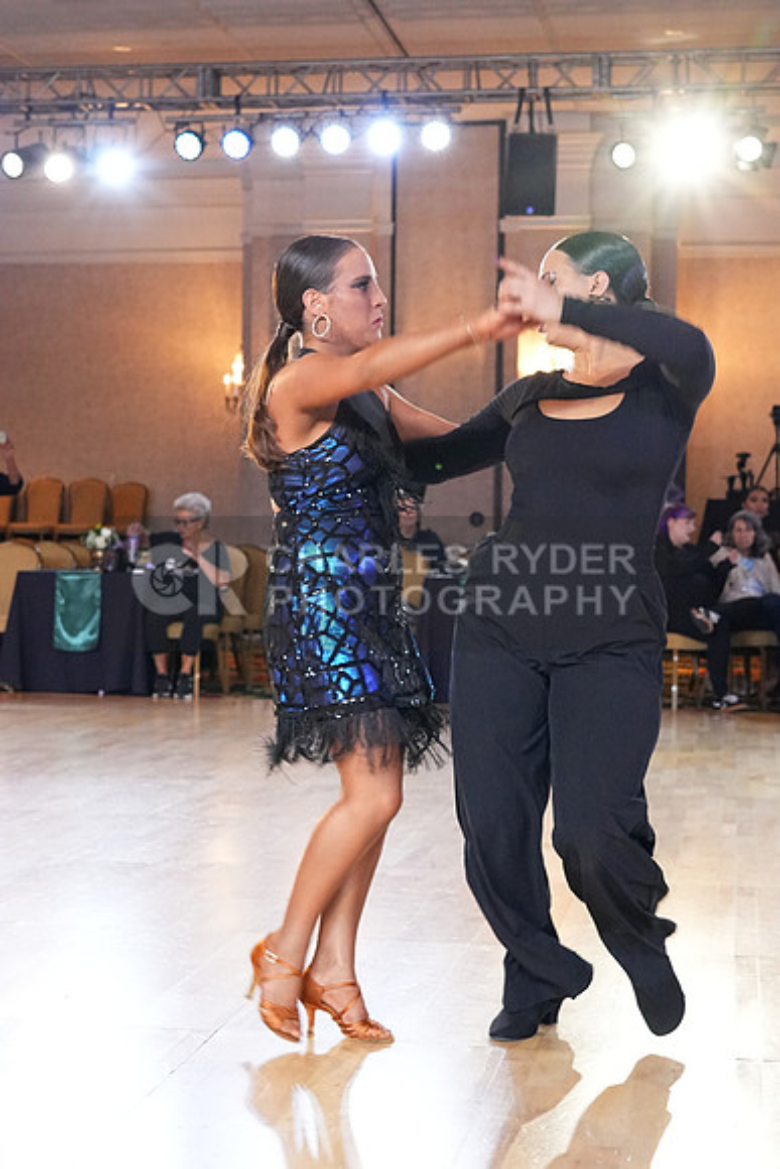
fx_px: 1949
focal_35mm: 60
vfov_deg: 33.4
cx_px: 390
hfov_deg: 22.6
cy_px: 584
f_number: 5.6
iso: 5000
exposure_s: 1/200
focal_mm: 40
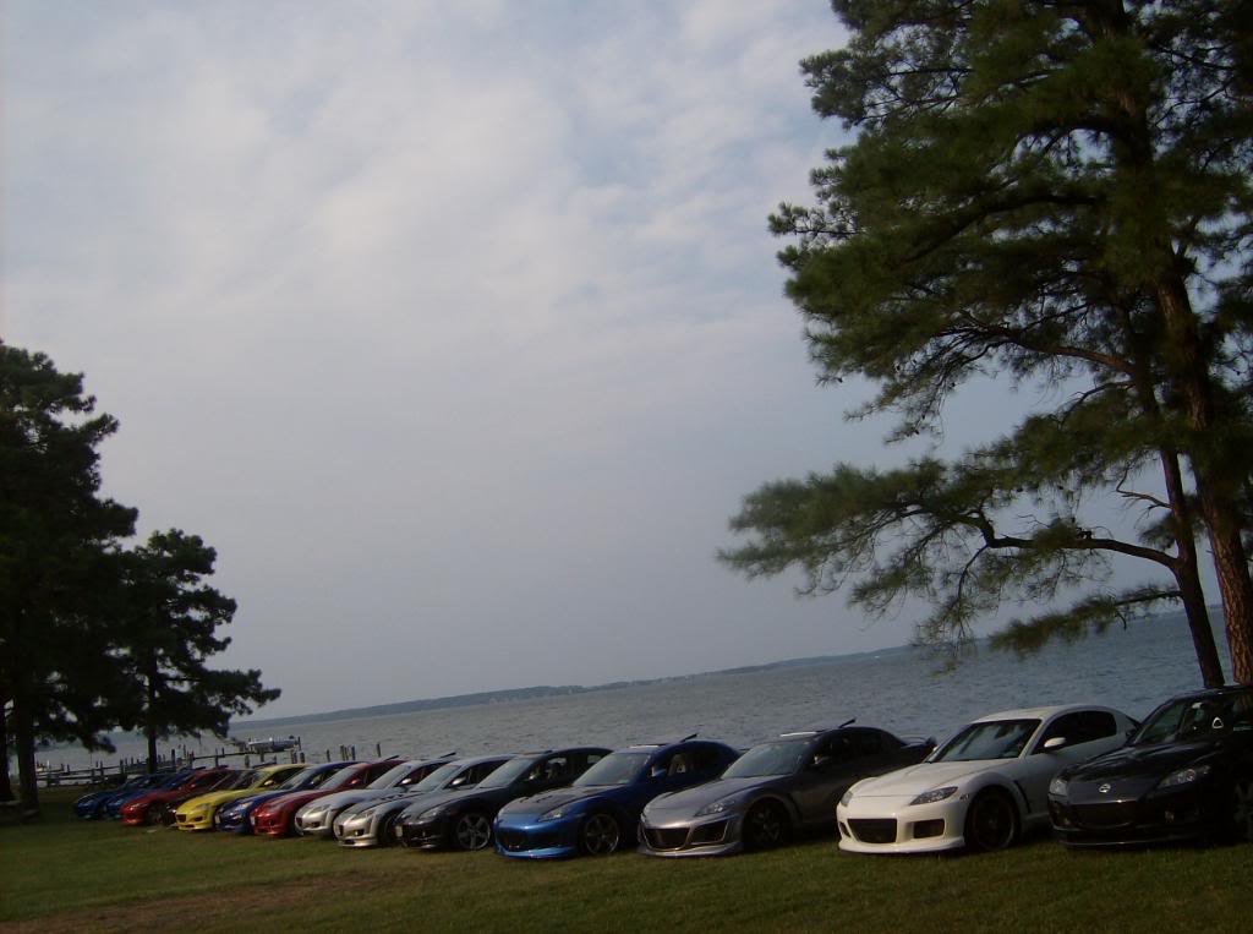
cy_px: 467
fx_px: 1300
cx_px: 626
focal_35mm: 36
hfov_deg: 51.5
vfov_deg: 39.5
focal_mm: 6
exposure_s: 1/512
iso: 100
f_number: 4.7
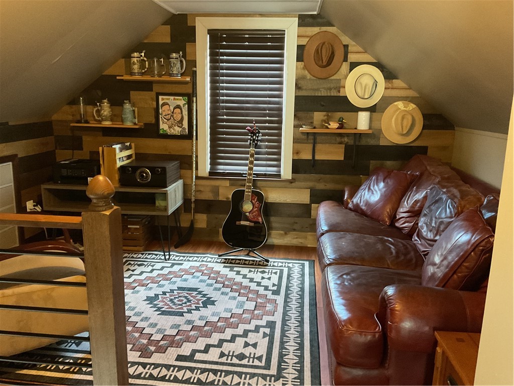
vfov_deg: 48.2
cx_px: 257
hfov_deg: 61.7
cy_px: 193
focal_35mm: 29
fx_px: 431
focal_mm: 3
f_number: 1.8
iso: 400
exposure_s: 1/30
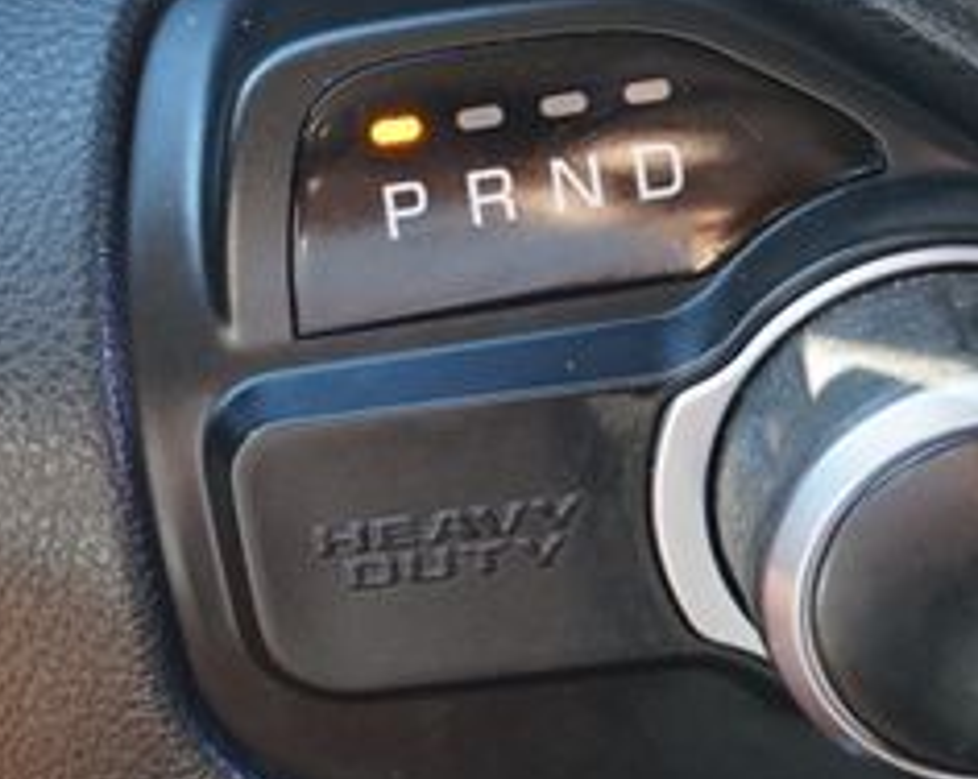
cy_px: -37
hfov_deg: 23.7
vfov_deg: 18.5
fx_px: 2320
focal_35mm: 80
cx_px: 332
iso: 640
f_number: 4
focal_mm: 21
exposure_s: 1/60
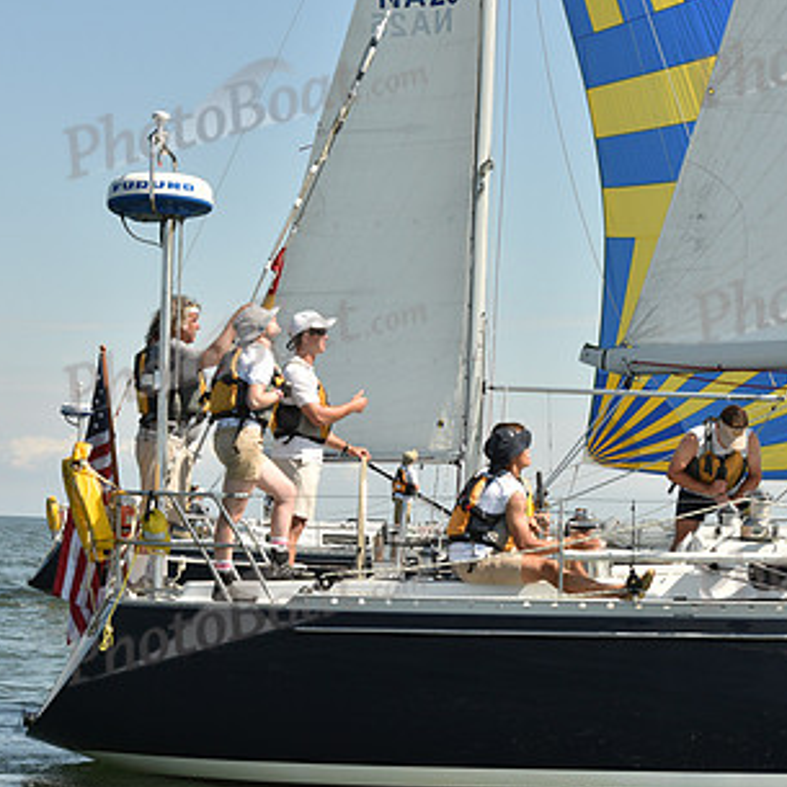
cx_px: 563
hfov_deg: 15.4
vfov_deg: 15.4
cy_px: 448
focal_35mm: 113
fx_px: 2907
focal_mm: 70
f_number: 9
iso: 320
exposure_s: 1/1000
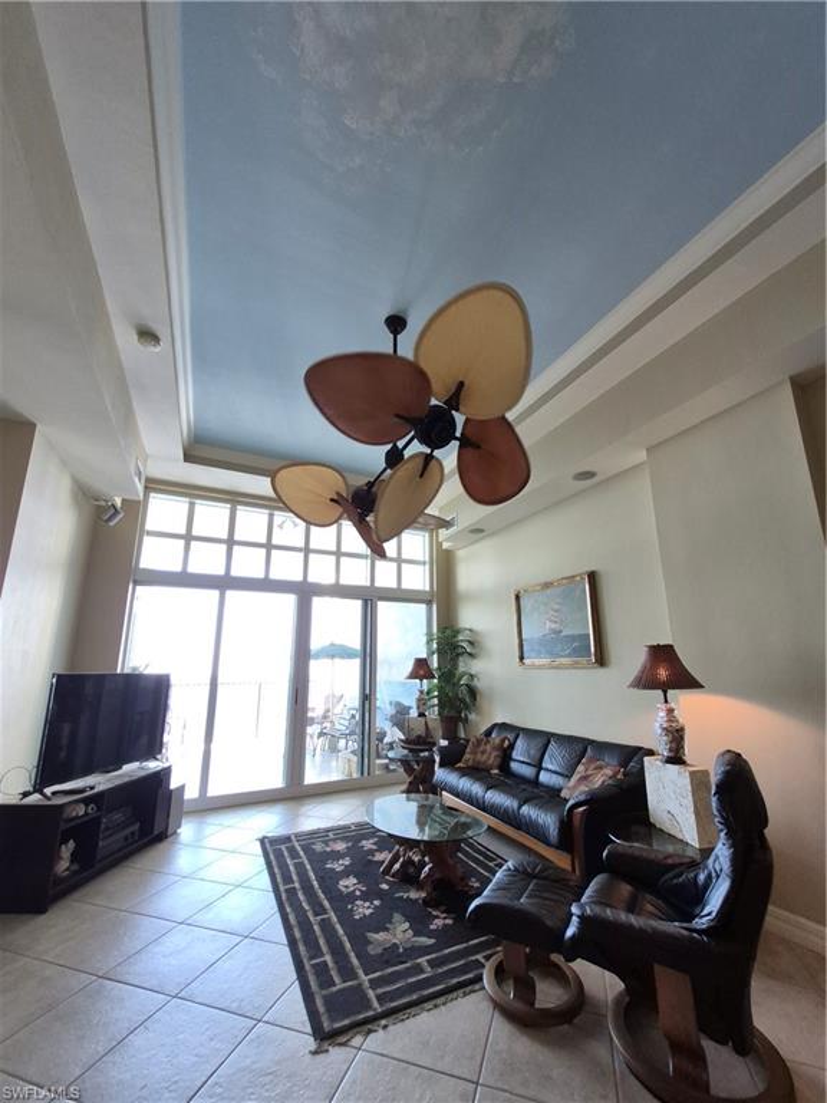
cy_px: 552
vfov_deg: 106.2
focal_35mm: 13
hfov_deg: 89.9
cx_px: 414
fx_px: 414
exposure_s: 1/60
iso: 80
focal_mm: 1.74
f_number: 2.2
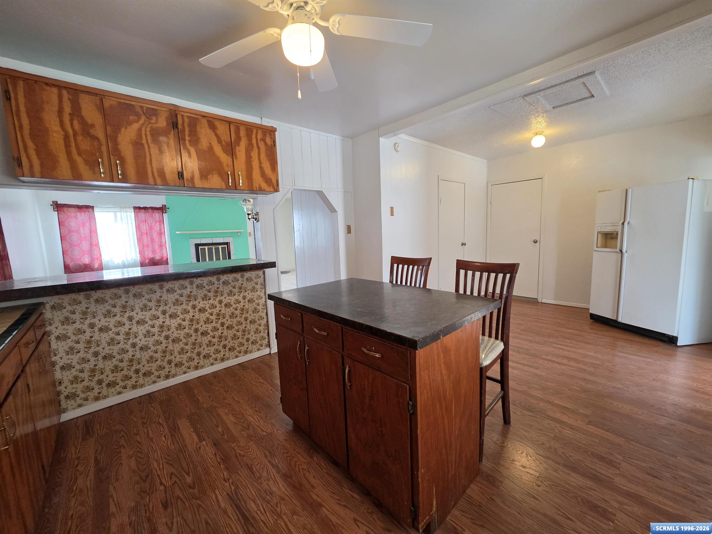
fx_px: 267
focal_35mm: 13
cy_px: 267
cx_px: 356
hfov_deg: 106.2
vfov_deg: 89.9
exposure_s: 1/120
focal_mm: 2.2
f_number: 1.9
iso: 200
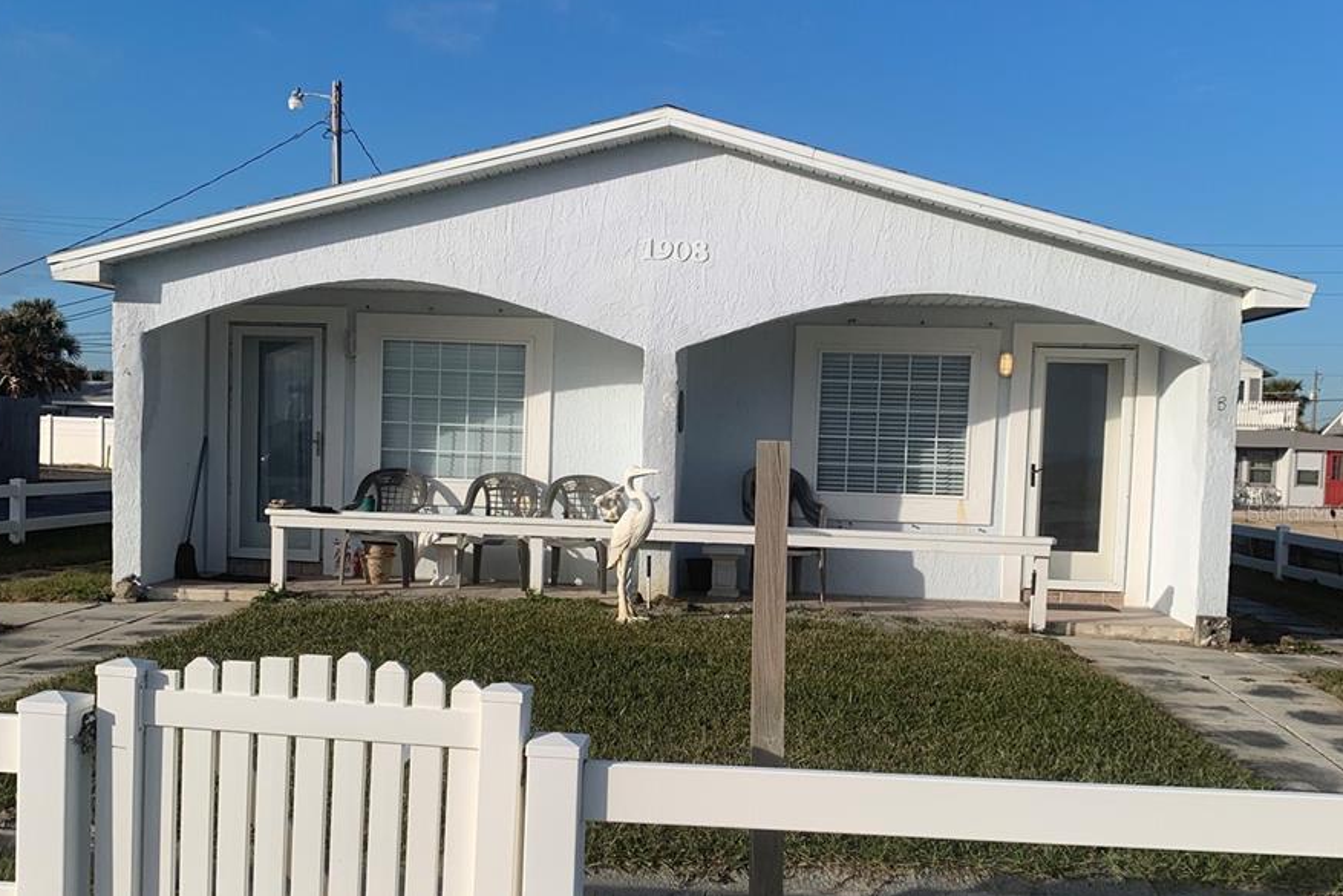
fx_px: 1380
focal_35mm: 37
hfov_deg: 51.9
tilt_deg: -1.4
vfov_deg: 35.9
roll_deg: -2.3
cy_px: 512
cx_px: 666
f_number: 1.8
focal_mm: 4.25
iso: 25
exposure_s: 1/3086
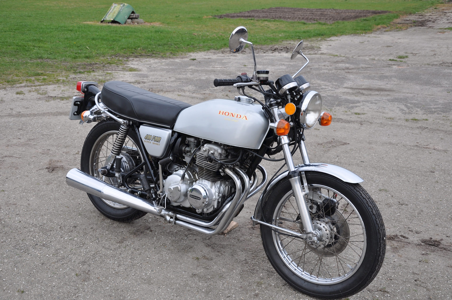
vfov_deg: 31.8
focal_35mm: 42
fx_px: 527
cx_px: 226
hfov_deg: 46.5
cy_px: 150
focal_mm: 28
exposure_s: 1/200
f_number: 7.1
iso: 200
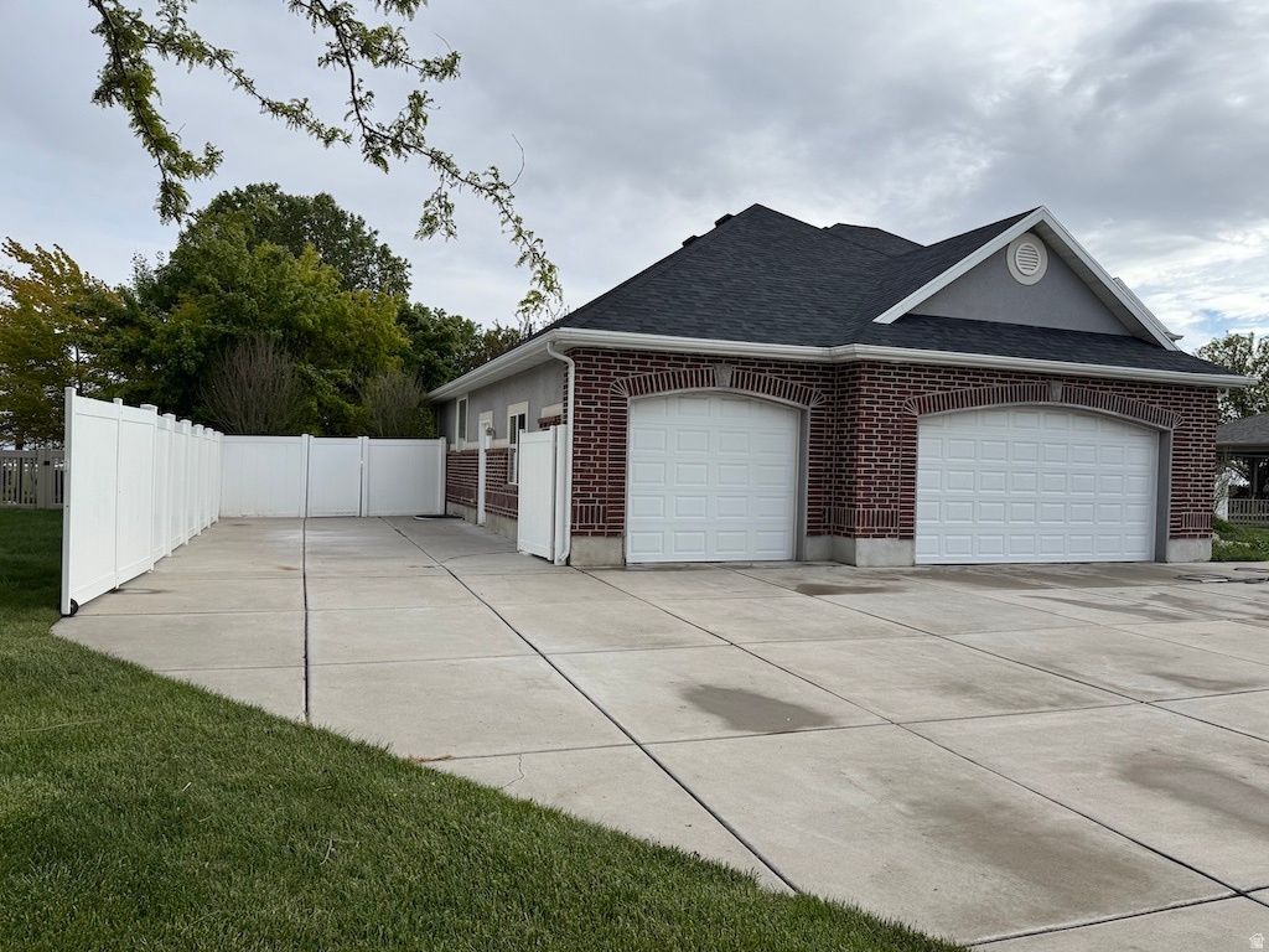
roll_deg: -1.8
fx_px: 880
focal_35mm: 24
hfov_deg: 71.6
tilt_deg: -0.1
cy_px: 476
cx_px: 634
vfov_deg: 56.8
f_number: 1.78
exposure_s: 1/4950
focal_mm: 6.76
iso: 80
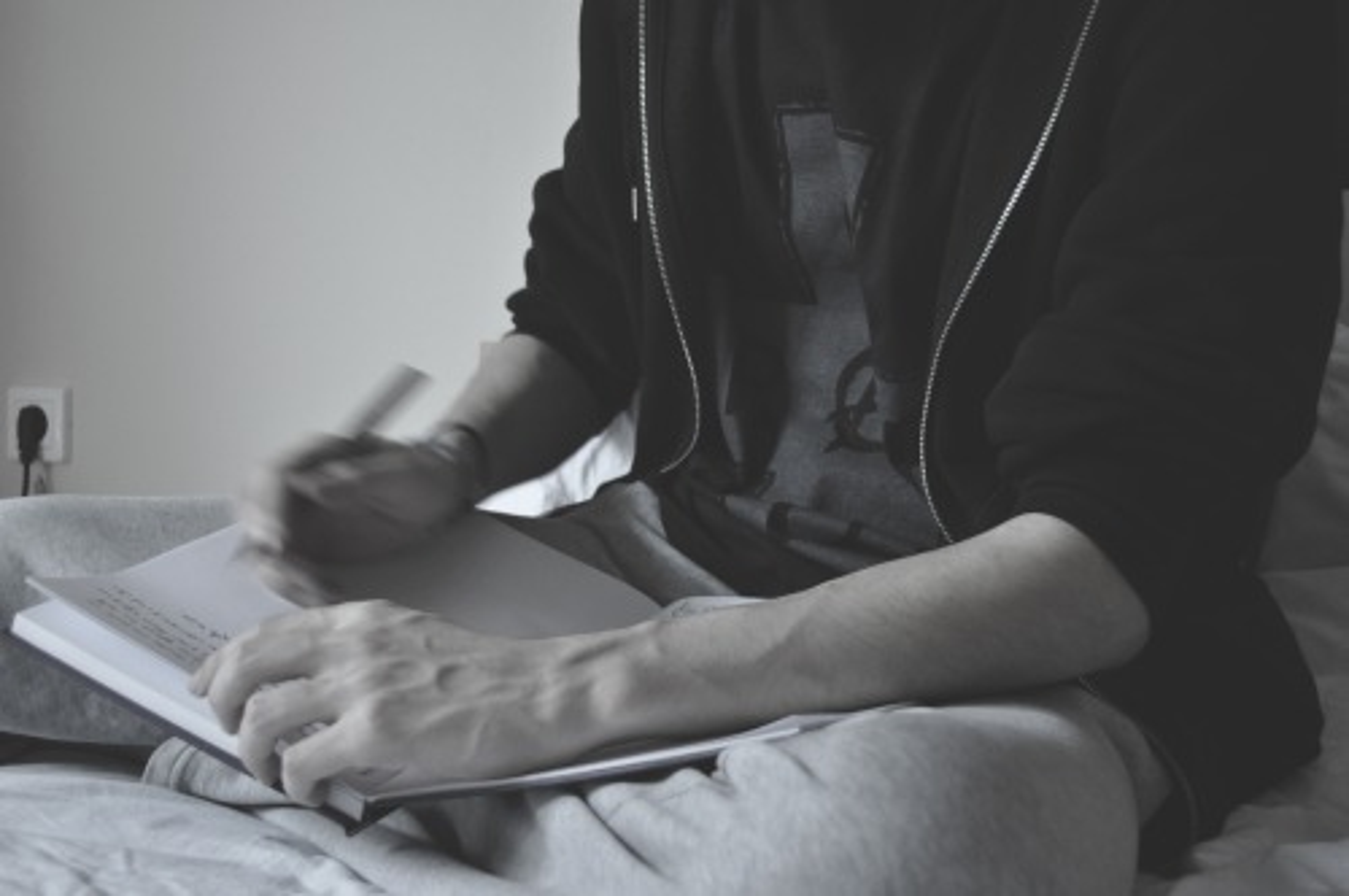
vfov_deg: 30.8
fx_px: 1628
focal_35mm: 44
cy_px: 448
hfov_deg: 45.0
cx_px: 674
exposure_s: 1/20
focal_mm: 29
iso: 1600
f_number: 4.5
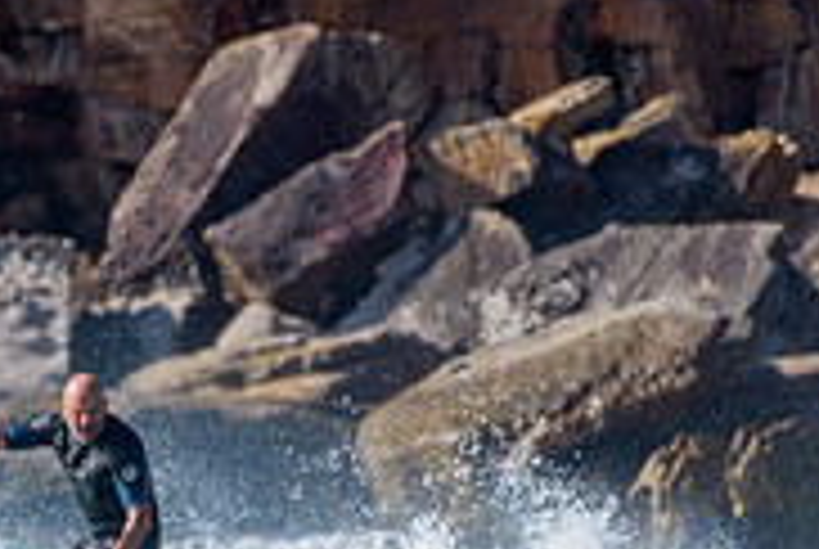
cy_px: 700
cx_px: 114
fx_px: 44457
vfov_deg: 0.7
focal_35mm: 1951
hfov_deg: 1.1
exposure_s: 1/2000
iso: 220
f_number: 5.6
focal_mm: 500
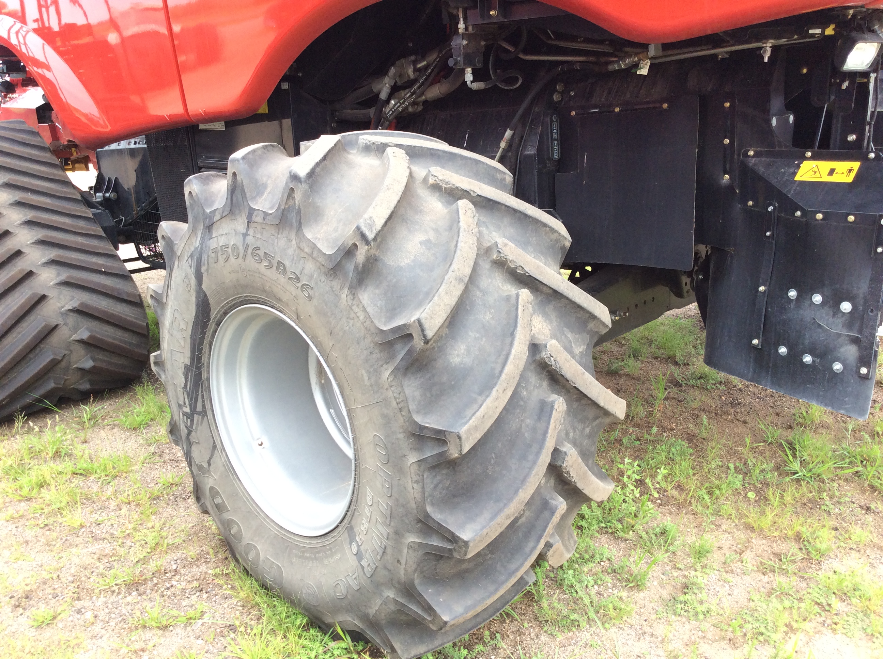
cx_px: 442
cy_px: 330
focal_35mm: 32
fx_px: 815
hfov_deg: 56.9
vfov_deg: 44.1
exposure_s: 1/120
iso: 40
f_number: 2.4
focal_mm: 3.3
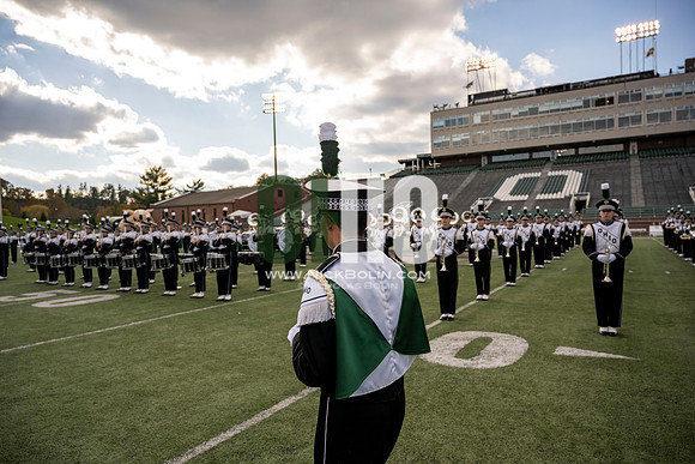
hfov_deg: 73.7
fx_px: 463
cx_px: 348
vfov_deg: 53.2
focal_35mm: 24
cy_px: 232
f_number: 4
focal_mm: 24
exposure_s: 1/2000
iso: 250
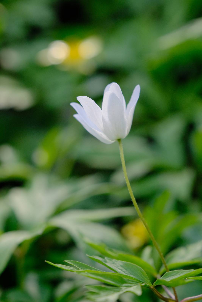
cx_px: 101
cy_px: 151
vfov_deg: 17.1
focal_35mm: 120
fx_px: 1010
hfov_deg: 11.4
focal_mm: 80
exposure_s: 1/240
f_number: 5.6
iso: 1000
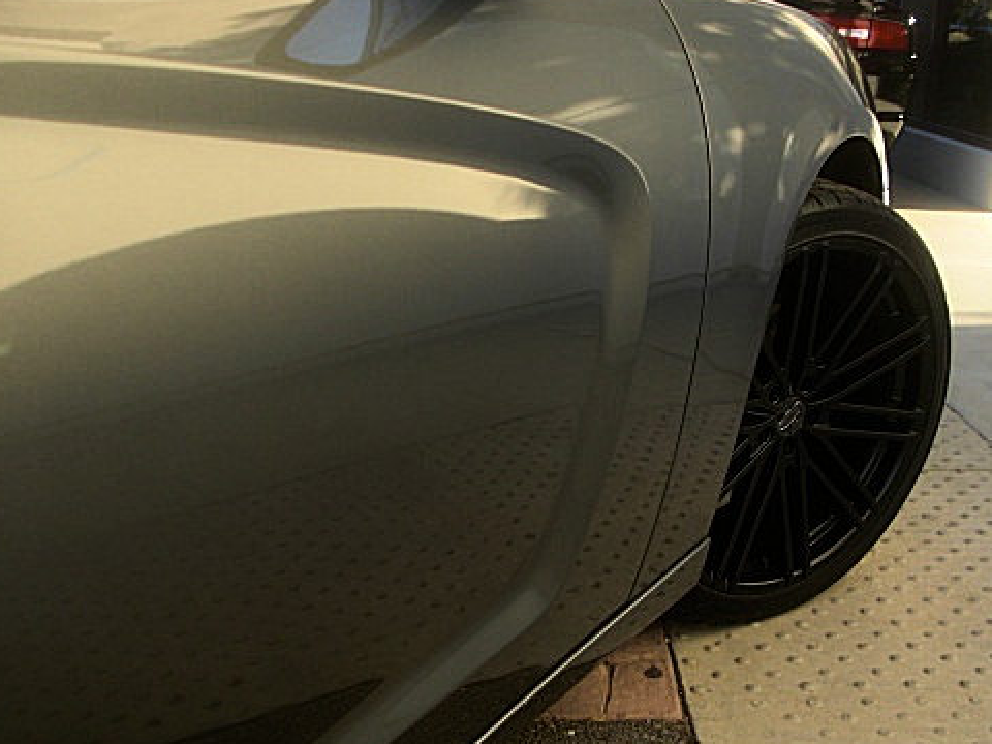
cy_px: 403
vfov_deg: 30.3
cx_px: 517
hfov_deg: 39.6
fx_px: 1376
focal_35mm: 48
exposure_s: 1/160
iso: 50
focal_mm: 6.3
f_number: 2.8
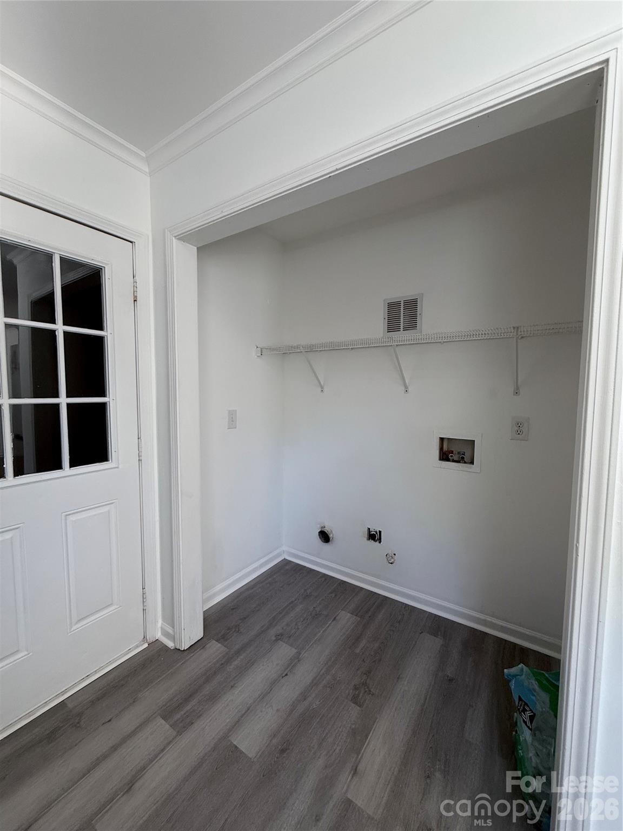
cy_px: 416
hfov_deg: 85.7
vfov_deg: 102.1
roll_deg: -0.9
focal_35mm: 14
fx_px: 336
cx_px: 312
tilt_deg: -3.4
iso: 125
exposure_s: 1/120
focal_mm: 2.22
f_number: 2.2
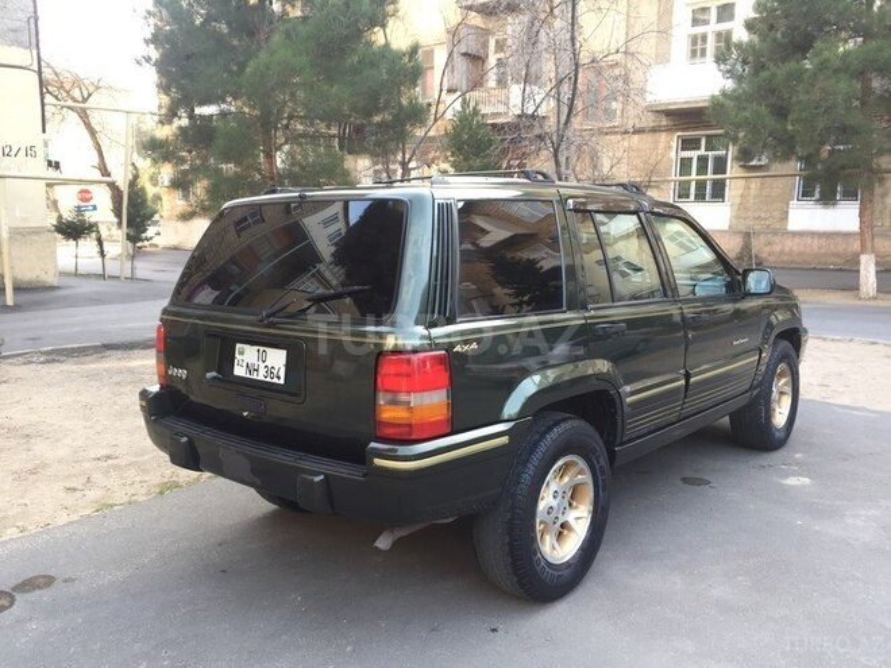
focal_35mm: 29
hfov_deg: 61.7
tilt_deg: -7.9
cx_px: 446
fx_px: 746
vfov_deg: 48.2
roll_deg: -0.7
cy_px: 334
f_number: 2.2
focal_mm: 4.15
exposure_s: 1/50
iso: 32
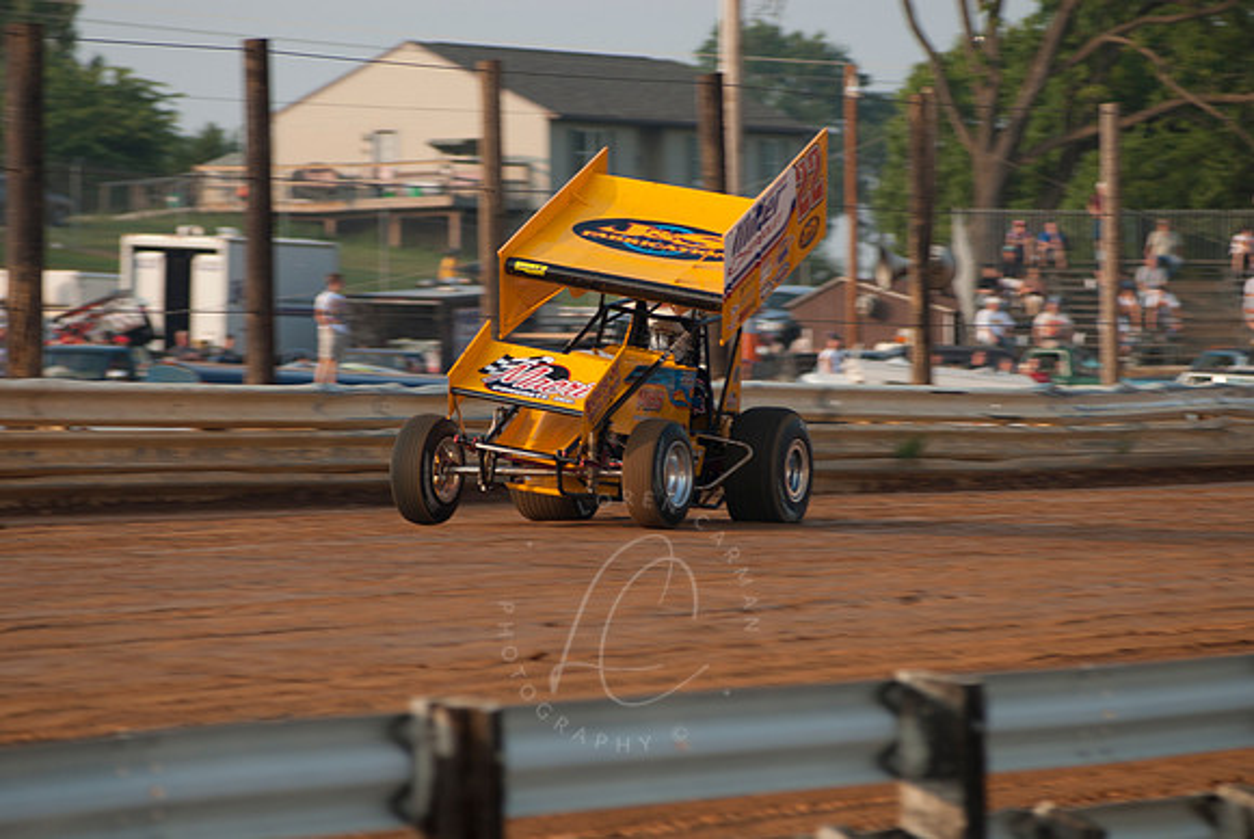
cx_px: 627
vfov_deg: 4.6
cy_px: 420
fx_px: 10460
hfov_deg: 6.9
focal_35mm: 300
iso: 100
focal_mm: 200
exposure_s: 1/400
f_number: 4
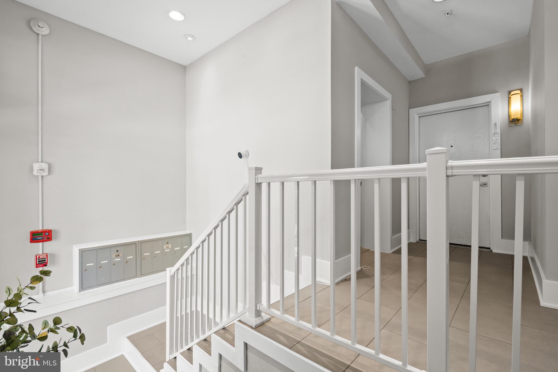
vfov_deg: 73.7
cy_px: 186
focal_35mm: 16
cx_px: 279
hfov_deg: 96.7
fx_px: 248
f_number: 4
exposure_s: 1/25
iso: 800
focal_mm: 16
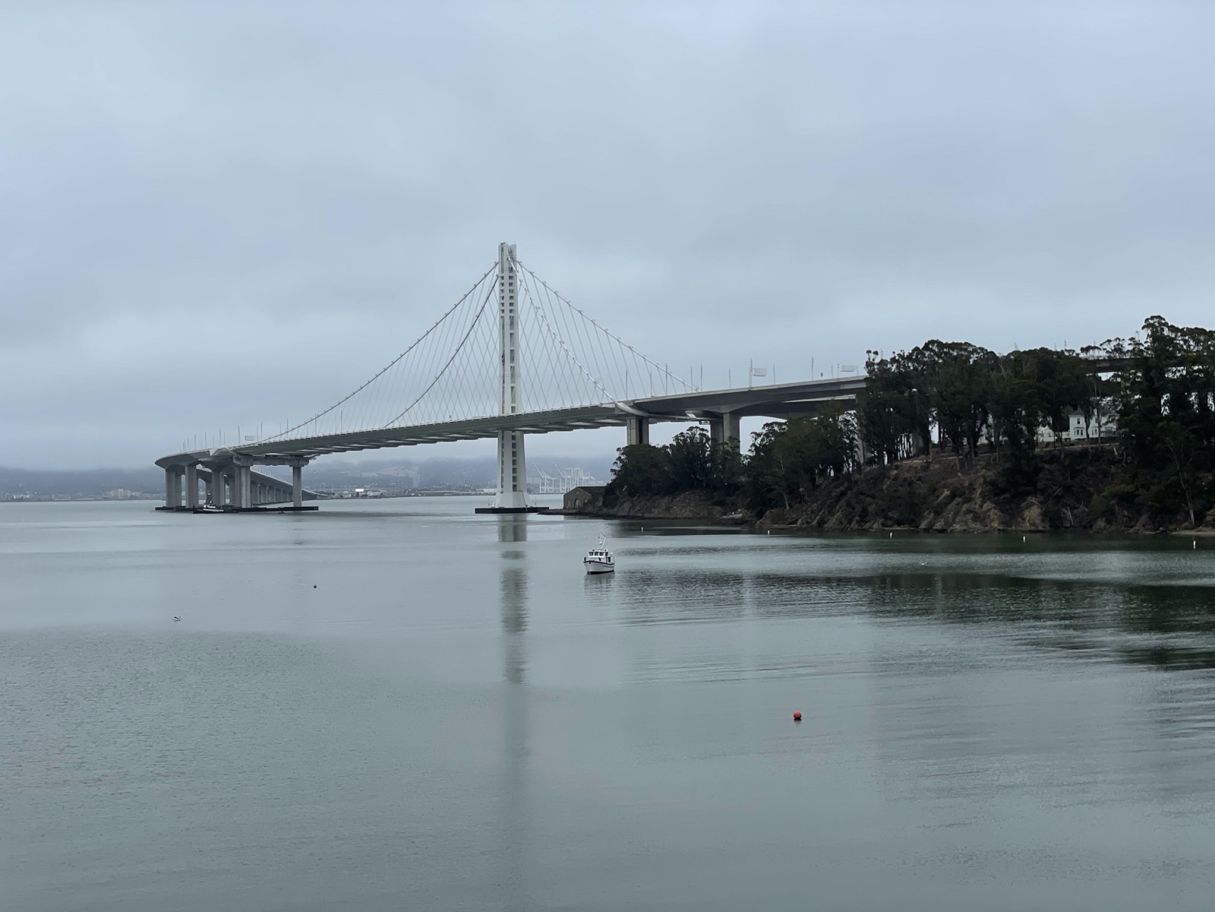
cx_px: 608
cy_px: 456
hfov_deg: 36.8
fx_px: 1825
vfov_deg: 28.0
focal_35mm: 52
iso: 25
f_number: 2
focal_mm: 6
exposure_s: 1/856
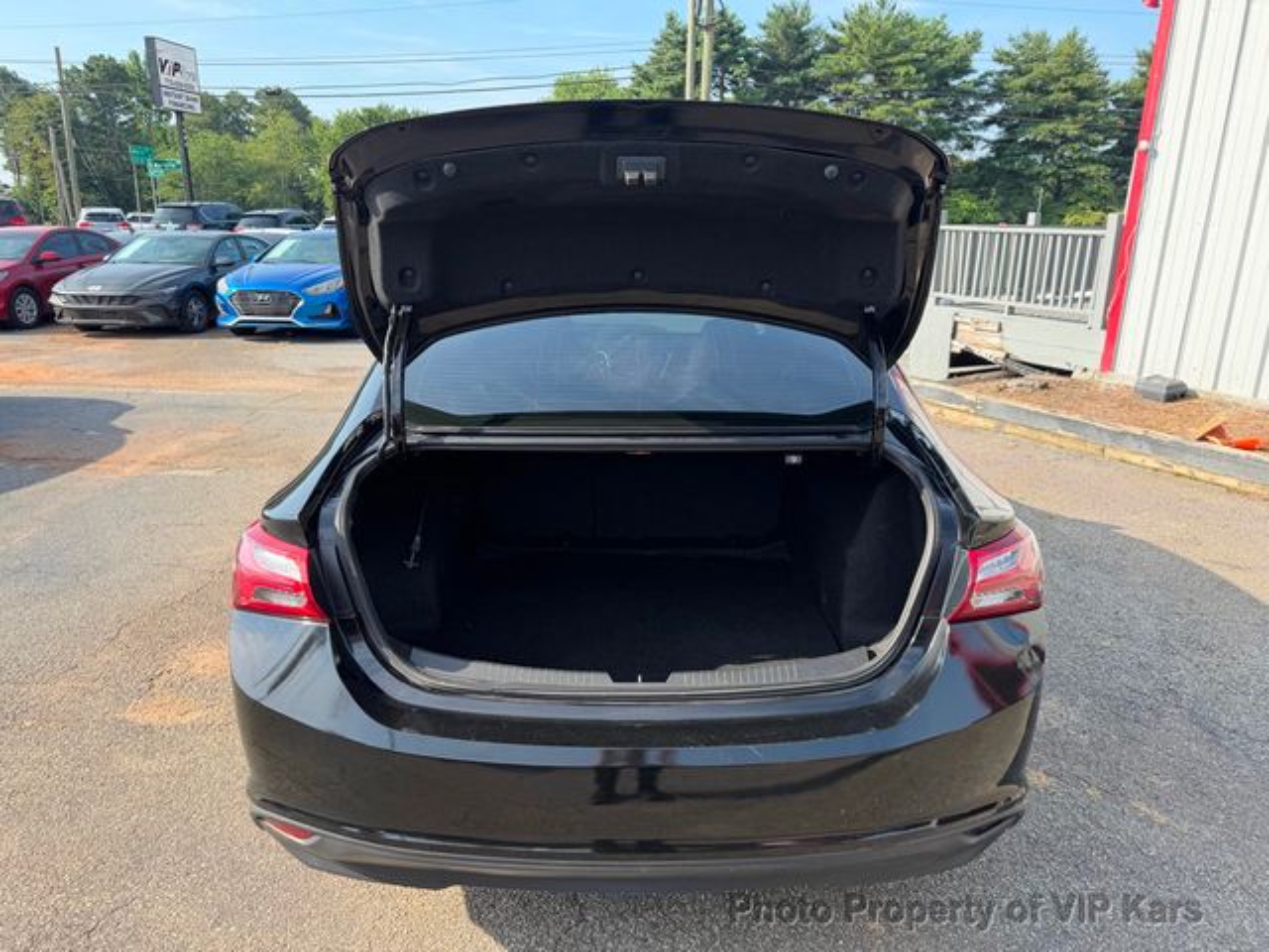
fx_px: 880
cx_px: 634
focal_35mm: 24
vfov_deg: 56.8
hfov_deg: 71.6
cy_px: 476
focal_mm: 6.76
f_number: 1.78
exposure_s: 1/1091
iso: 80
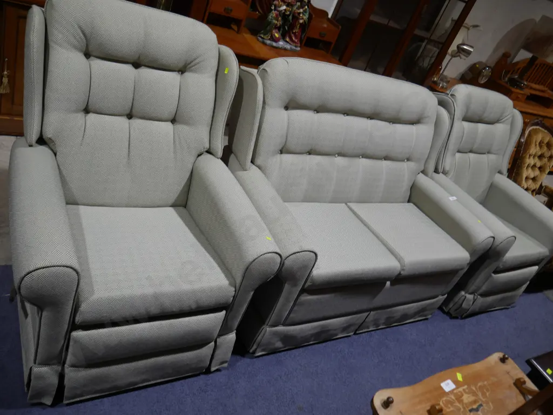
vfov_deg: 49.8
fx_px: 448
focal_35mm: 28
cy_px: 208
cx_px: 276
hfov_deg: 63.4
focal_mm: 14
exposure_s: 1/125
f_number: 3.5
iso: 200
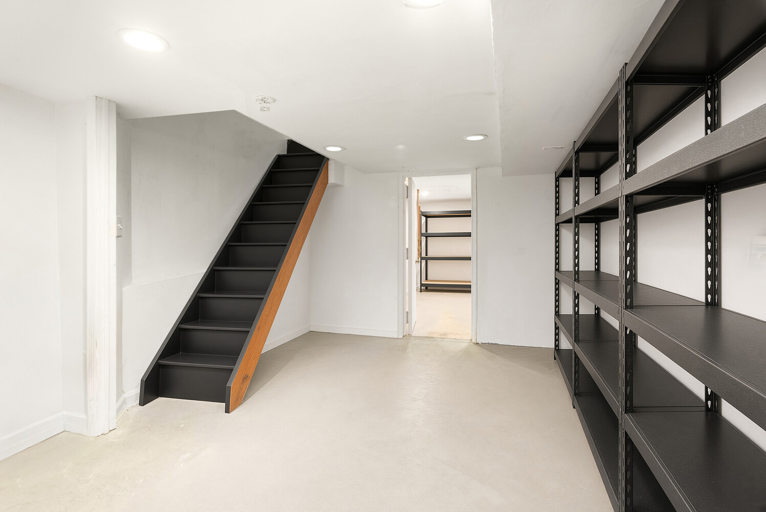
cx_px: 383
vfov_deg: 67.5
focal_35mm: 18
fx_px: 383
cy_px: 256
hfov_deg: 90.0
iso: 1250
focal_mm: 18
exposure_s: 1/2.5
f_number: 11
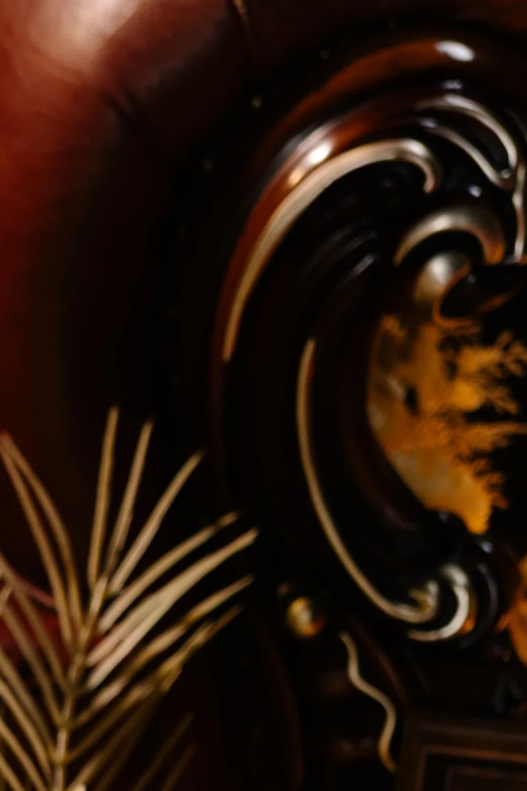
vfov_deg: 7.6
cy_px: 1571
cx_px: -844
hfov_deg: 5.1
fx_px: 5688
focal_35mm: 259
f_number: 2.8
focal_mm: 45
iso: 125
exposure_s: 1/60
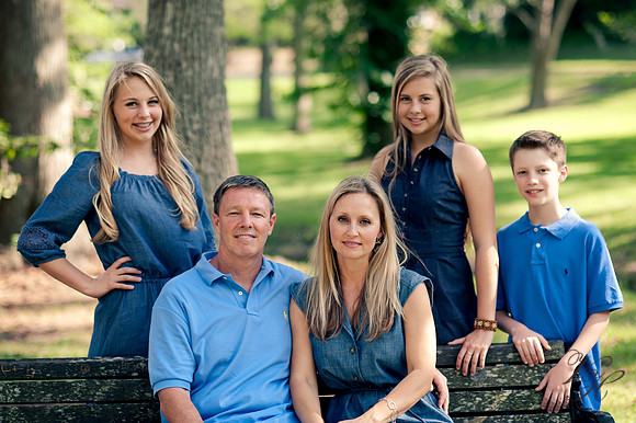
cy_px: 212
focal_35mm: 85
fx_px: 1501
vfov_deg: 16.1
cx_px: 318
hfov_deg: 23.9
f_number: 2.5
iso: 200
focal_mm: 85
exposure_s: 1/640
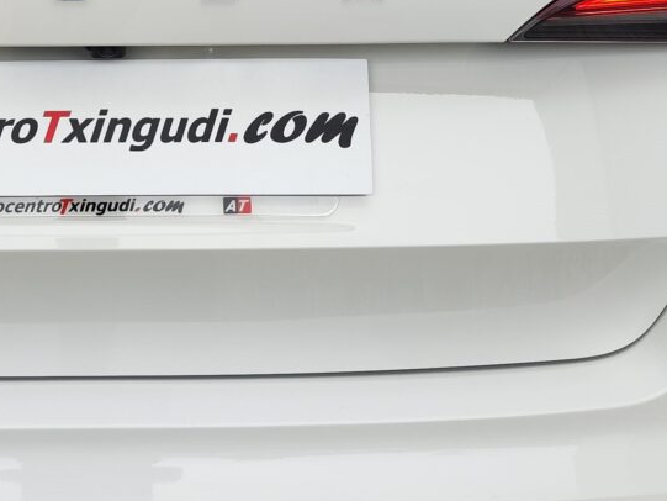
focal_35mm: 68
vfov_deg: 21.4
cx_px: 63
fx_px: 1311
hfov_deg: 27.5
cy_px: 100
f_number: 1.69
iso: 60
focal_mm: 7.01
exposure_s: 1/100
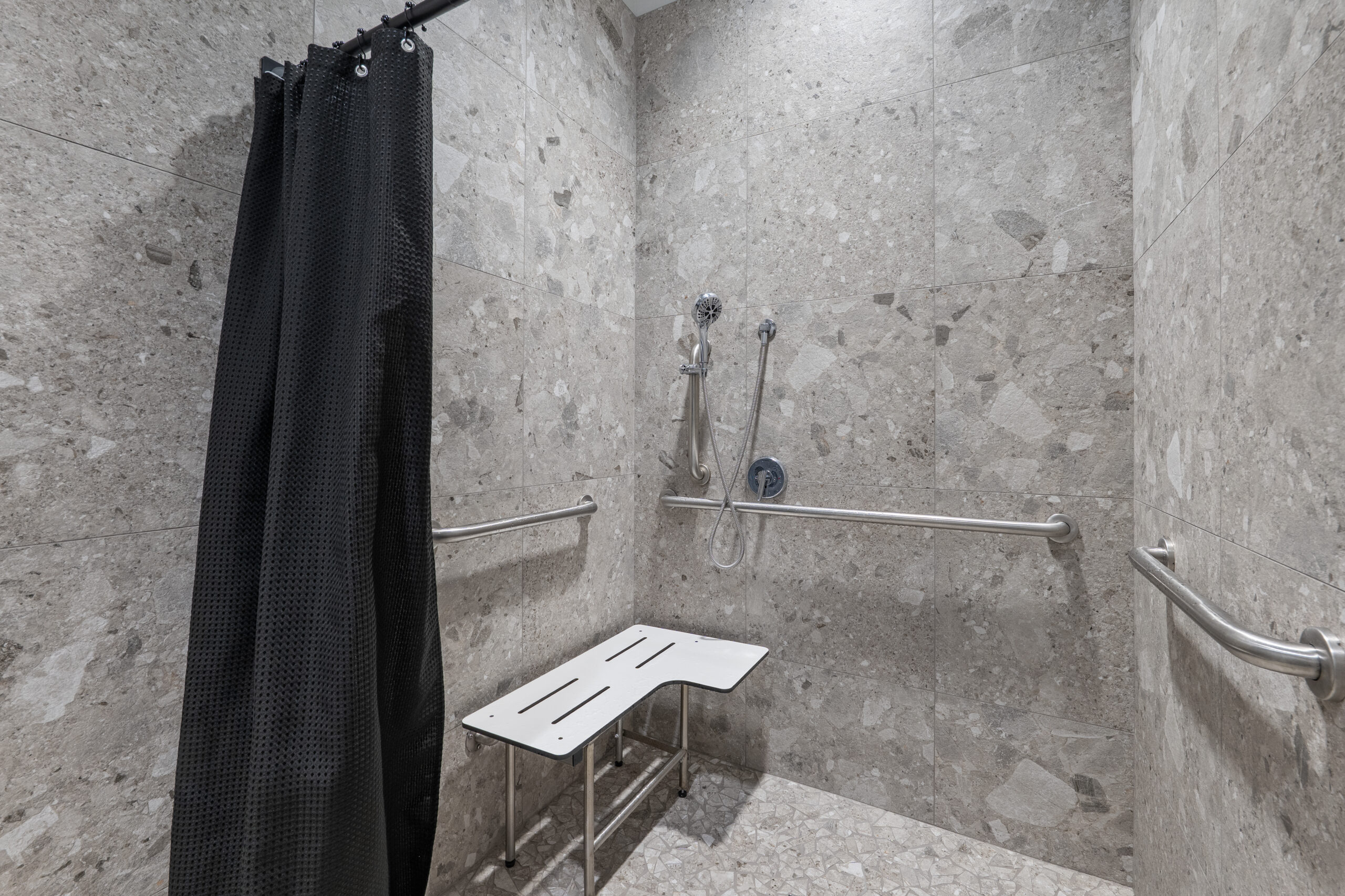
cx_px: 672
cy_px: 448
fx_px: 523
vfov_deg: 81.2
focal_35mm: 14
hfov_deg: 104.3
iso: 640
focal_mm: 14
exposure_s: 1/8
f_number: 9
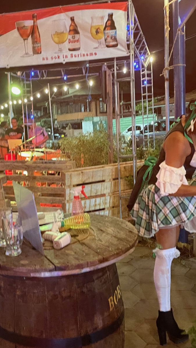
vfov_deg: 52.8
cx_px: 93
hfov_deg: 31.2
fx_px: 351
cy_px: 174
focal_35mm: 38
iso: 800
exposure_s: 1/24
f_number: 1.6
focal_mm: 4.2
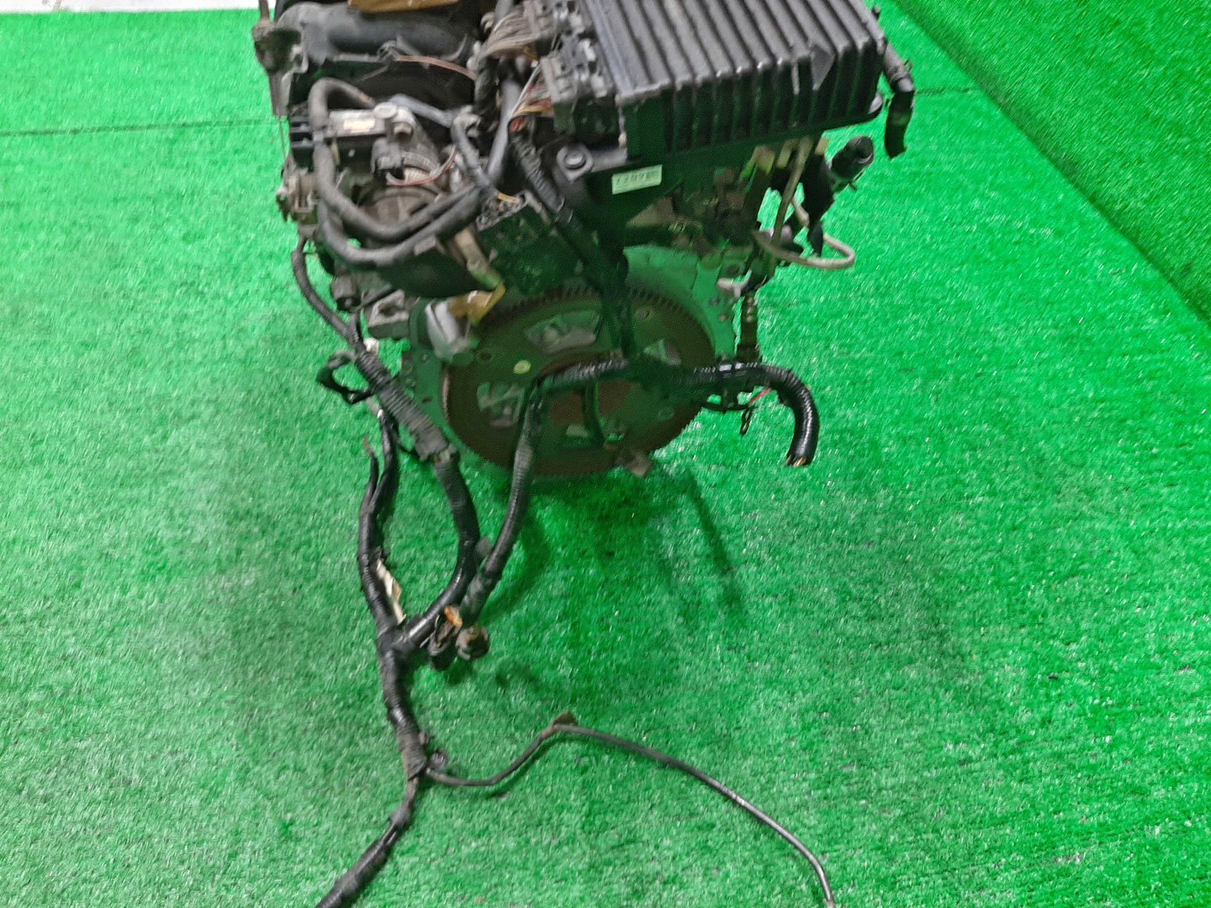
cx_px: 606
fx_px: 910
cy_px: 454
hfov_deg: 67.3
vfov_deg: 53.1
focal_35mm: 26
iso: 167
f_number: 1.7
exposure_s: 1/33
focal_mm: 3.93
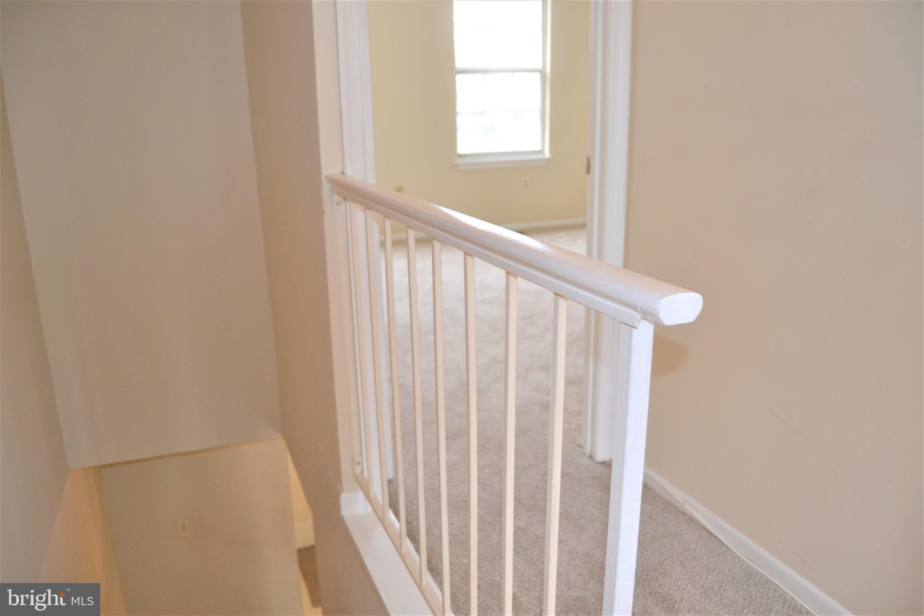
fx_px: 693
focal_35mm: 27
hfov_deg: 67.4
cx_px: 462
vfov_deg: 47.9
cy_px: 308
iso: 400
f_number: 4
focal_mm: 18
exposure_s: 1/80
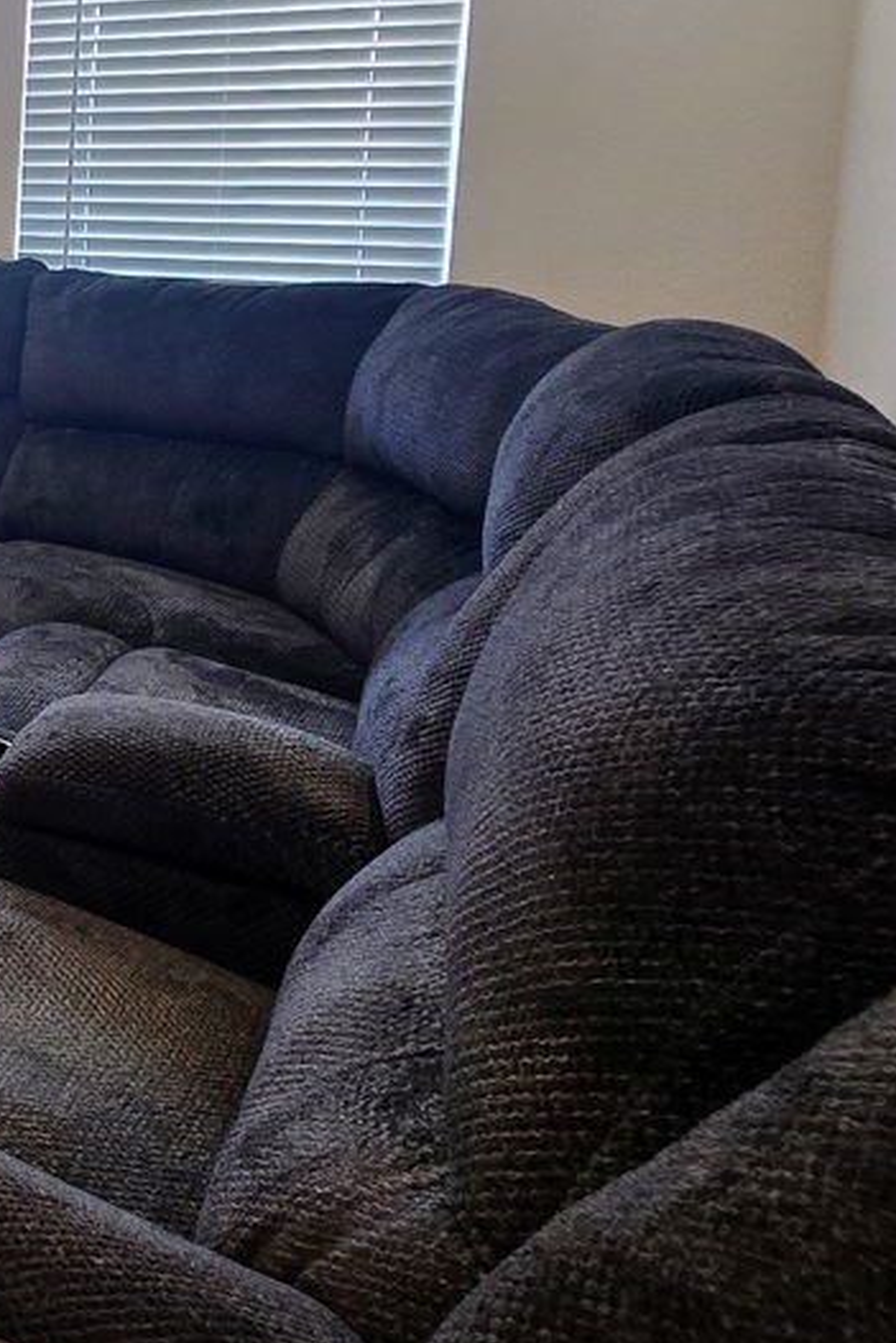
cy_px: 301
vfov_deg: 49.3
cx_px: -853
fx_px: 1380
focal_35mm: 37
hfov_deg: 20.0
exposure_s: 1/60
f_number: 2.2
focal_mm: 2.2
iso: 80
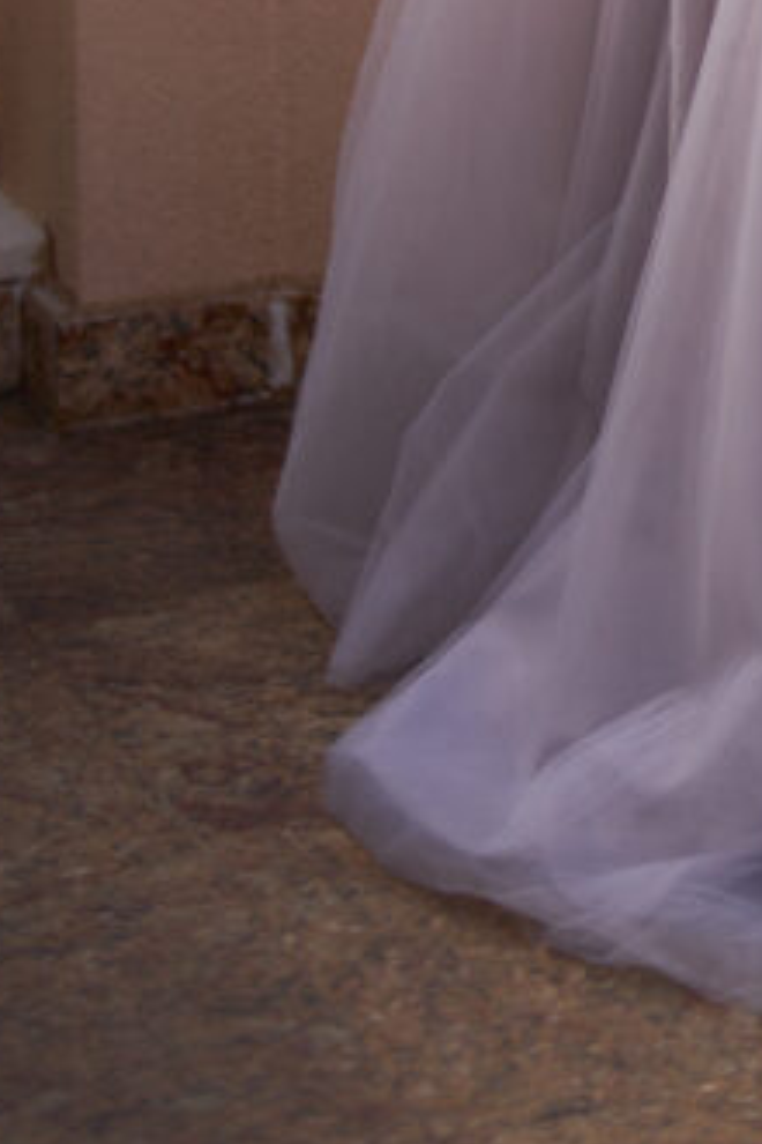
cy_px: -926
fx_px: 5778
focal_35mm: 182
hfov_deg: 7.4
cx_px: 1056
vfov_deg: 10.6
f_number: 1.4
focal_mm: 50
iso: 100
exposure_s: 1/8000
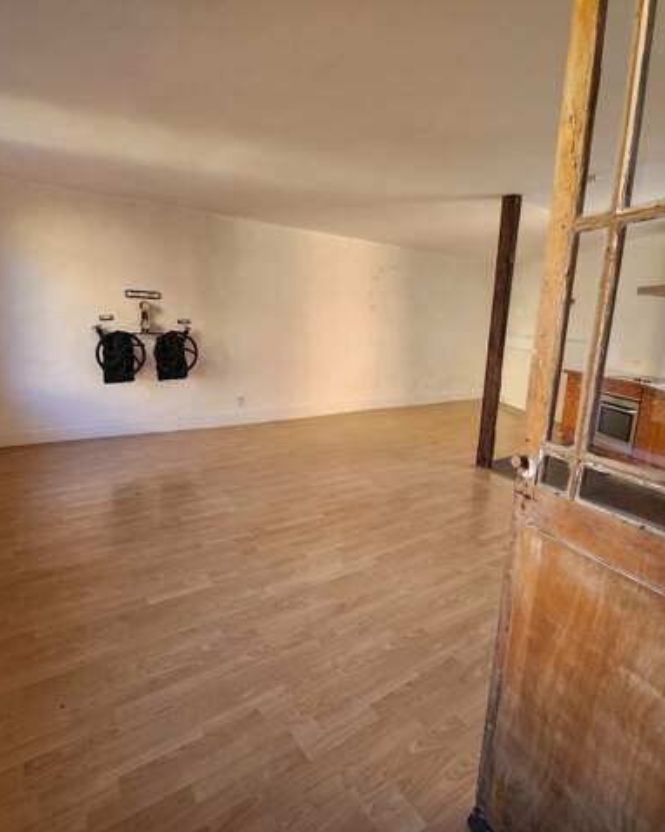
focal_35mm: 17
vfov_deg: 89.7
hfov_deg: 76.9
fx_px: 418
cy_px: 416
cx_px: 345
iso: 80
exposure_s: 1/50
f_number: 2.2
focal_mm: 1.7
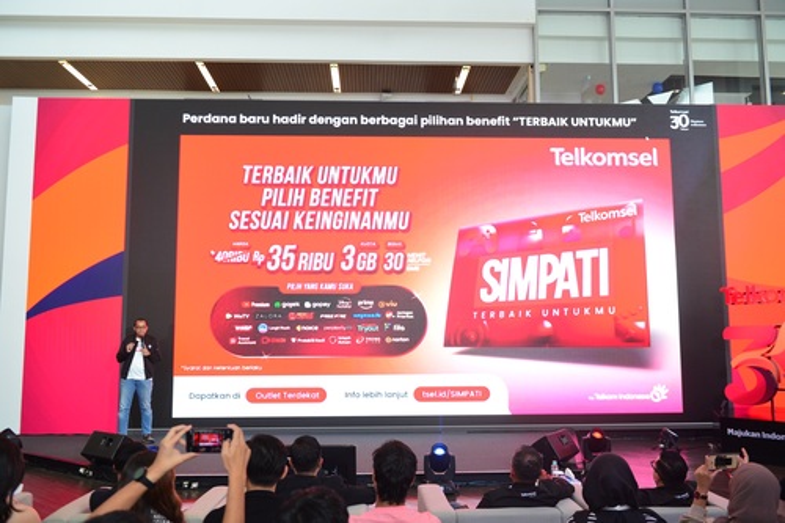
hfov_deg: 60.3
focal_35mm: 31
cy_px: 262
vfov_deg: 42.3
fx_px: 676
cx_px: 392
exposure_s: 1/160
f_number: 2.8
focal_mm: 31
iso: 1000
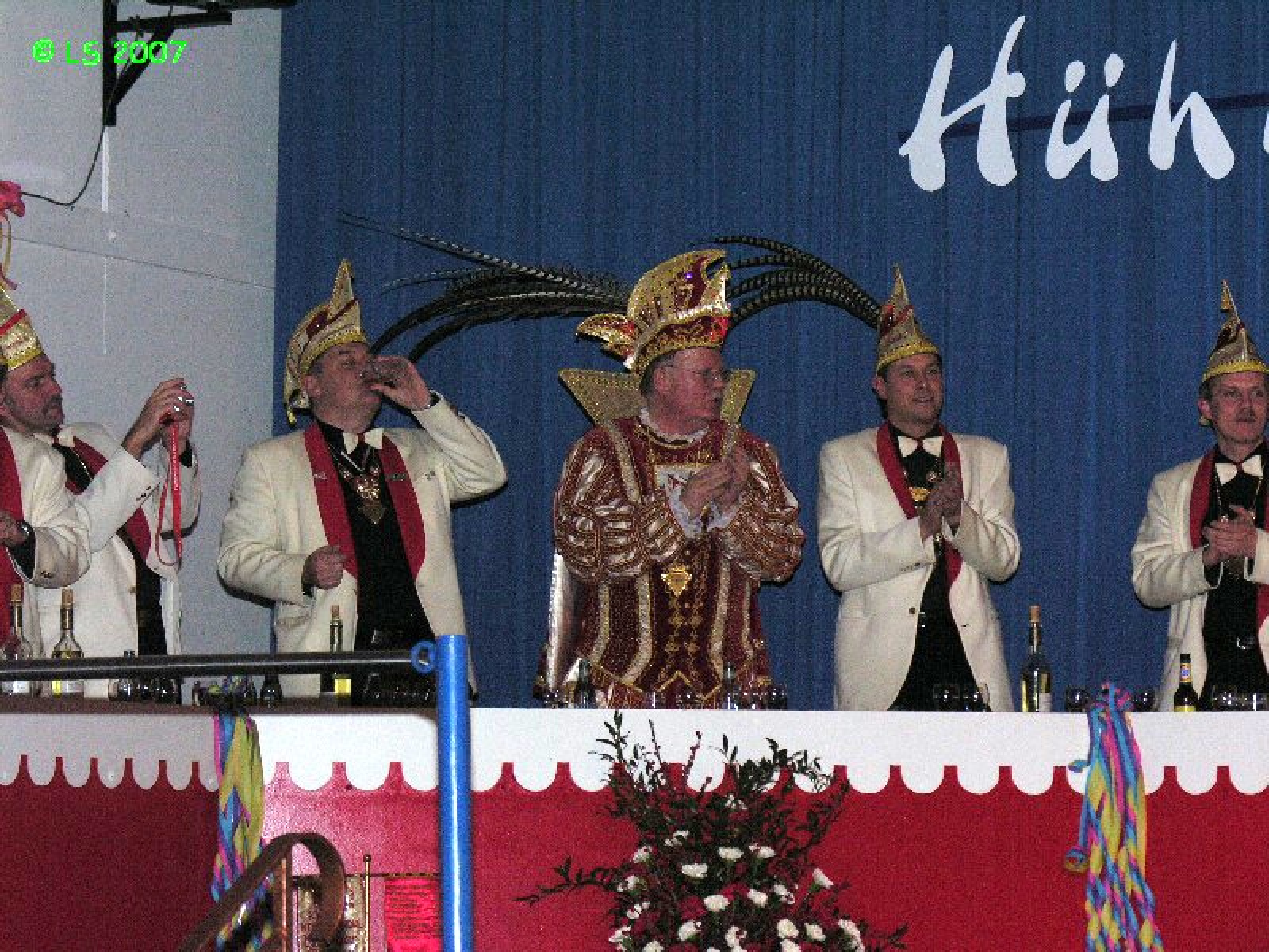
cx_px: 634
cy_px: 476
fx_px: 4656
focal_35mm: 127
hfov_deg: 15.5
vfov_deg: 11.7
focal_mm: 32.4
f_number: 4.3
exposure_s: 1/60.1
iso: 200
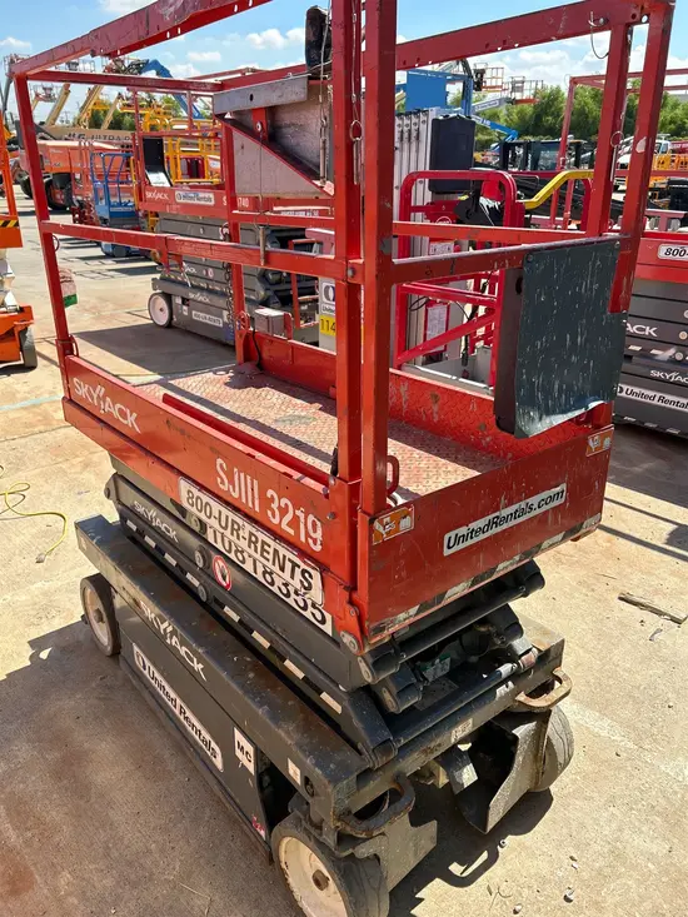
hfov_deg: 53.1
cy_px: 458
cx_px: 344
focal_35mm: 26
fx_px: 689
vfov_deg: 67.3
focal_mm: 5.7
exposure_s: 1/1377
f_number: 1.5
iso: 50
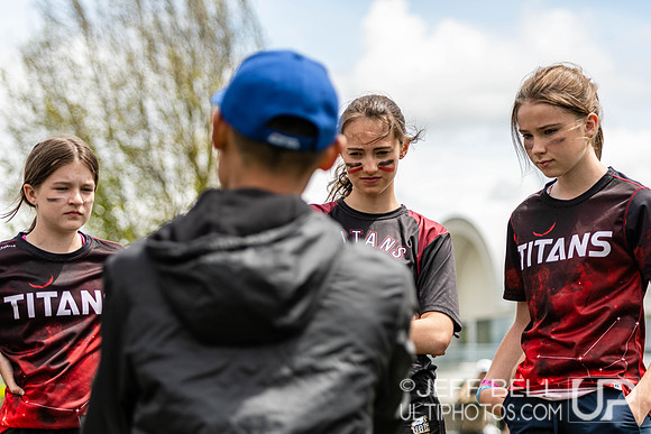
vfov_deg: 11.2
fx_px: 2225
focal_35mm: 123
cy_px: 217
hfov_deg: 16.6
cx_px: 326
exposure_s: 1/1600
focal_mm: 82
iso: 100
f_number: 2.8
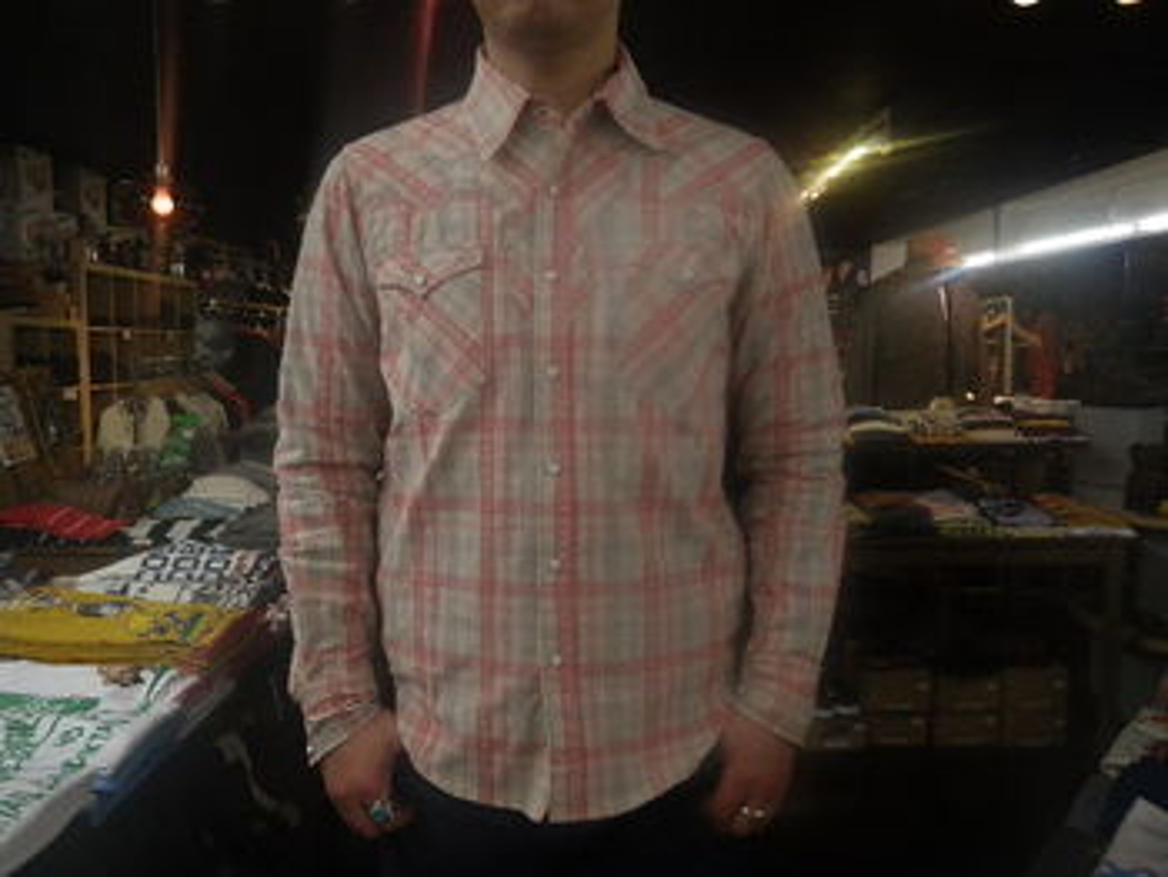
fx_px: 945
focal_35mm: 28
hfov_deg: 63.4
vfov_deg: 49.8
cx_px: 584
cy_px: 438
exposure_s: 1/50
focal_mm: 5
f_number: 3.5
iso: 160
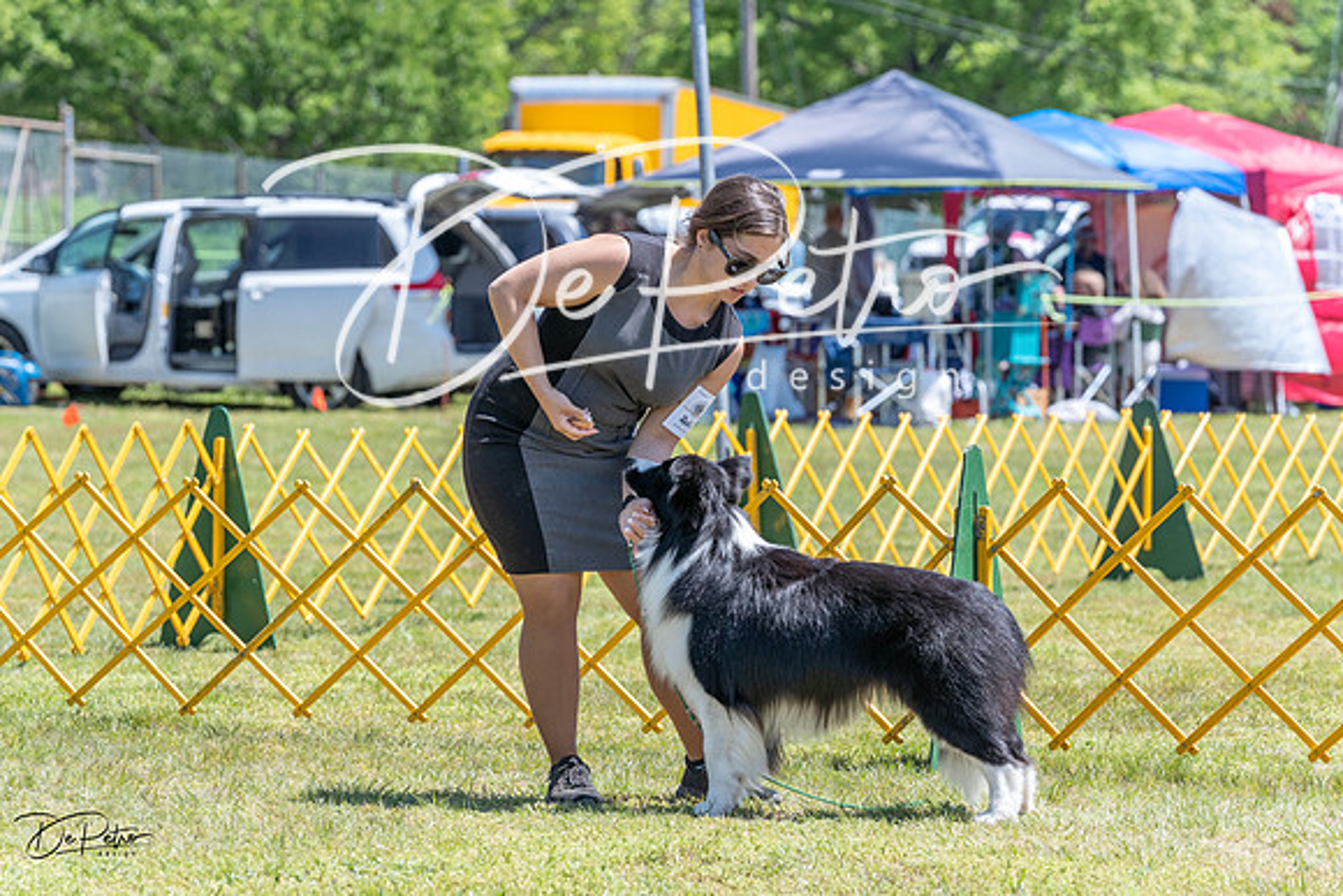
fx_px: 6492
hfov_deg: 11.8
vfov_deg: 7.9
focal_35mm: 174
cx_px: 672
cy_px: 448
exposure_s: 1/1600
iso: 1250
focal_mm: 174
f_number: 7.1
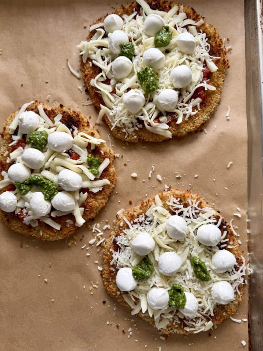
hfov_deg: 56.8
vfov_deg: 71.6
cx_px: 132
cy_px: 176
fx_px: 243
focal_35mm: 24
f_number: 1.8
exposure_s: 1/121
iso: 80
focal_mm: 6.8
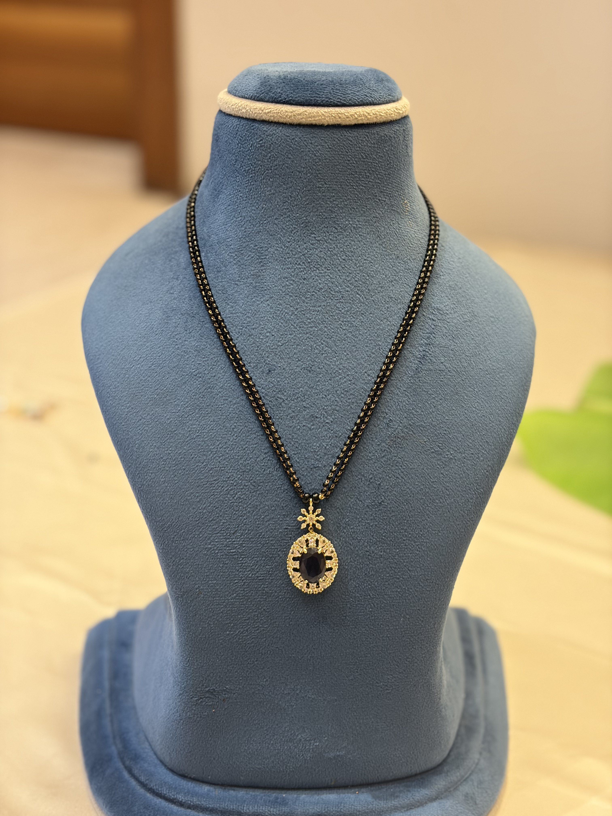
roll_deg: +0.1
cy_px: 408
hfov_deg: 28.0
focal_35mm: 52
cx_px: 306
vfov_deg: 36.8
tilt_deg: -24.2
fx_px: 1226
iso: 125
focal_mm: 5.96
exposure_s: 1/33
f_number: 1.6
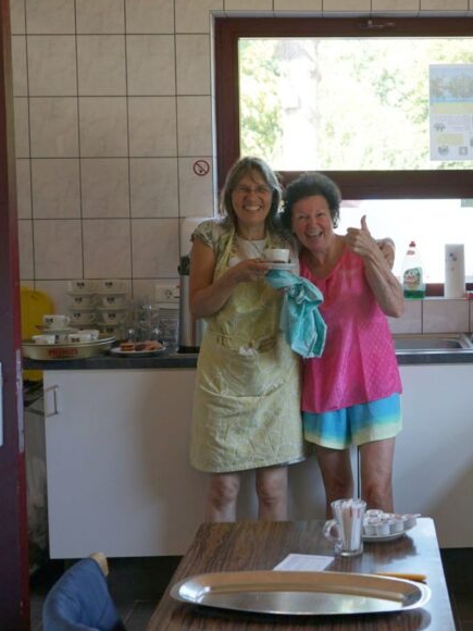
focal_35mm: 56
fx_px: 1020
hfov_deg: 25.5
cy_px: 276
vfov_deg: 34.3
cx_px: 395
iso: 250
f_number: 4
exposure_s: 1/60
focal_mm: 33
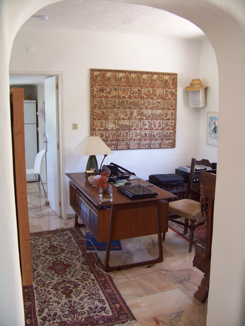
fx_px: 340
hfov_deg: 39.7
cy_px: 163
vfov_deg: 51.4
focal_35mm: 36
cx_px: 122
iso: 150
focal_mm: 5.85
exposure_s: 1/30
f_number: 2.8
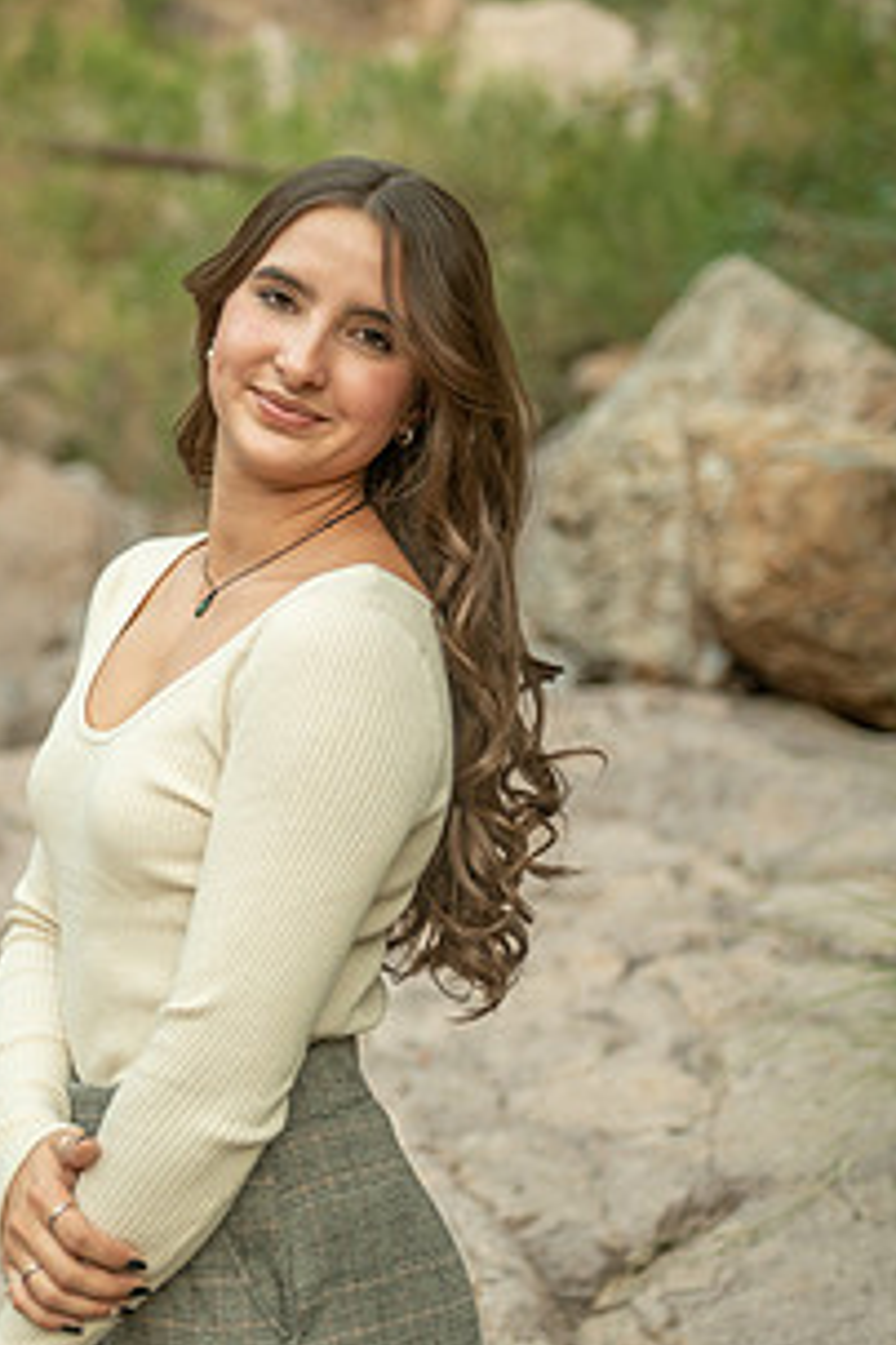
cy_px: 621
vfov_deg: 23.6
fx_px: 3210
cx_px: 251
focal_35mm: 86
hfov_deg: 15.8
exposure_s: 1/125
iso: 640
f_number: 2.8
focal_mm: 58
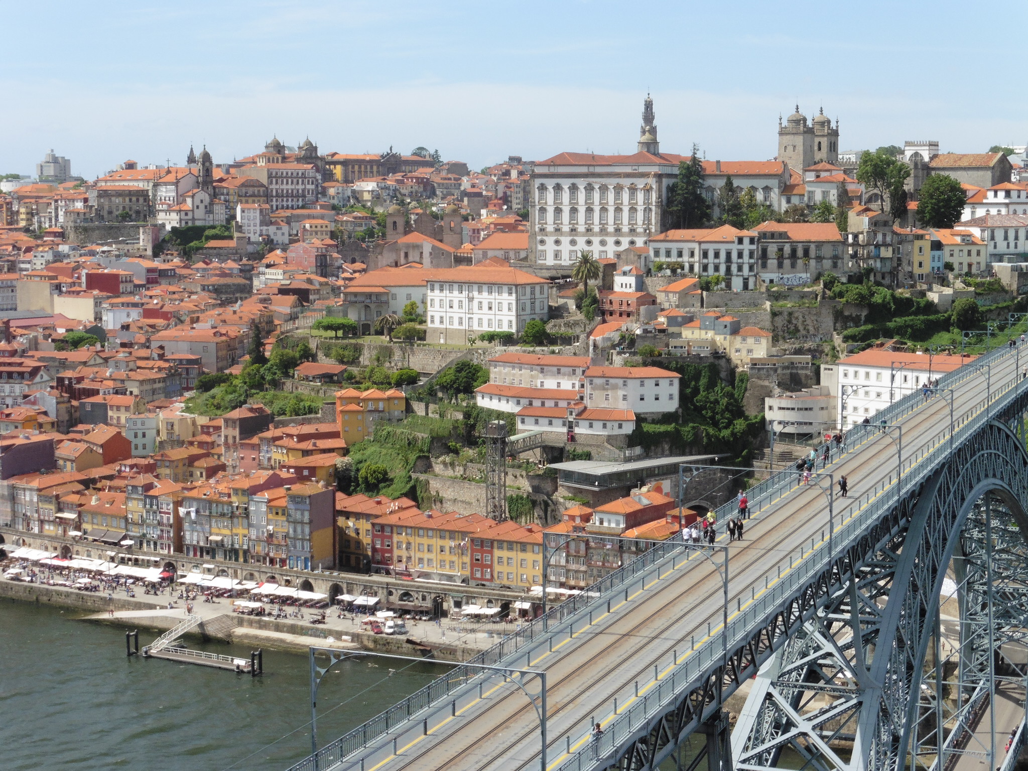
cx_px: 514
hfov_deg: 31.2
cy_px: 386
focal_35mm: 62
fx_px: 1841
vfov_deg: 23.7
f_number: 5.6
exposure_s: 1/320
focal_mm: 11
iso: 100
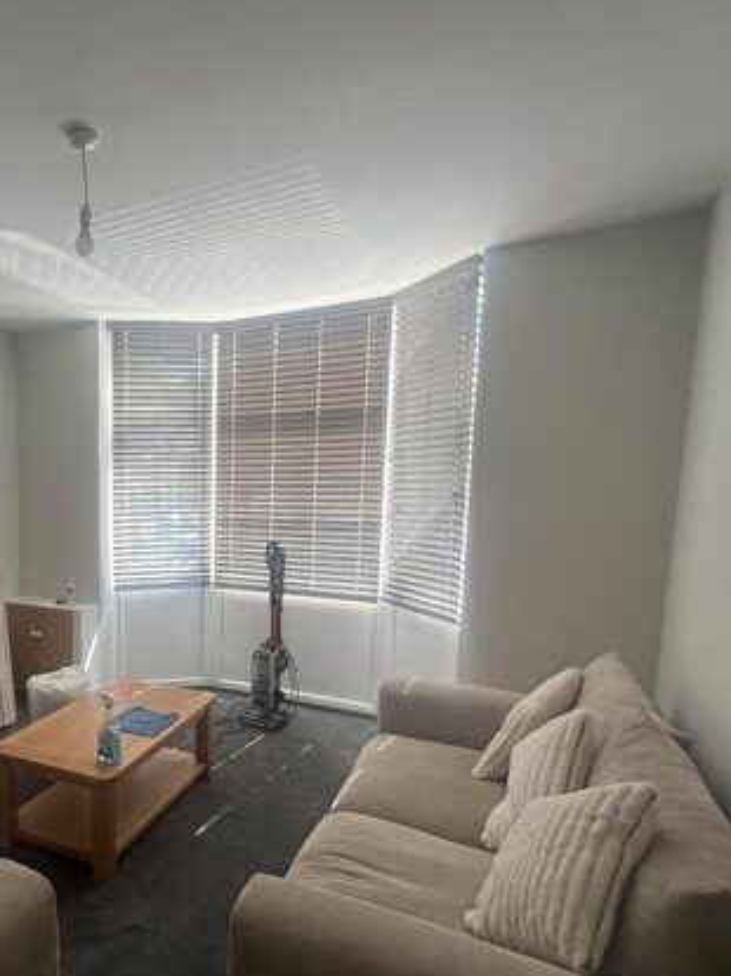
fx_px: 620
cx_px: 127
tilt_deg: -9.6
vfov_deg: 75.8
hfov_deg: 55.8
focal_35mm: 22
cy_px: 574
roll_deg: +1.1
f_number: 1.8
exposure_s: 1/99
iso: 125
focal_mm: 1.57
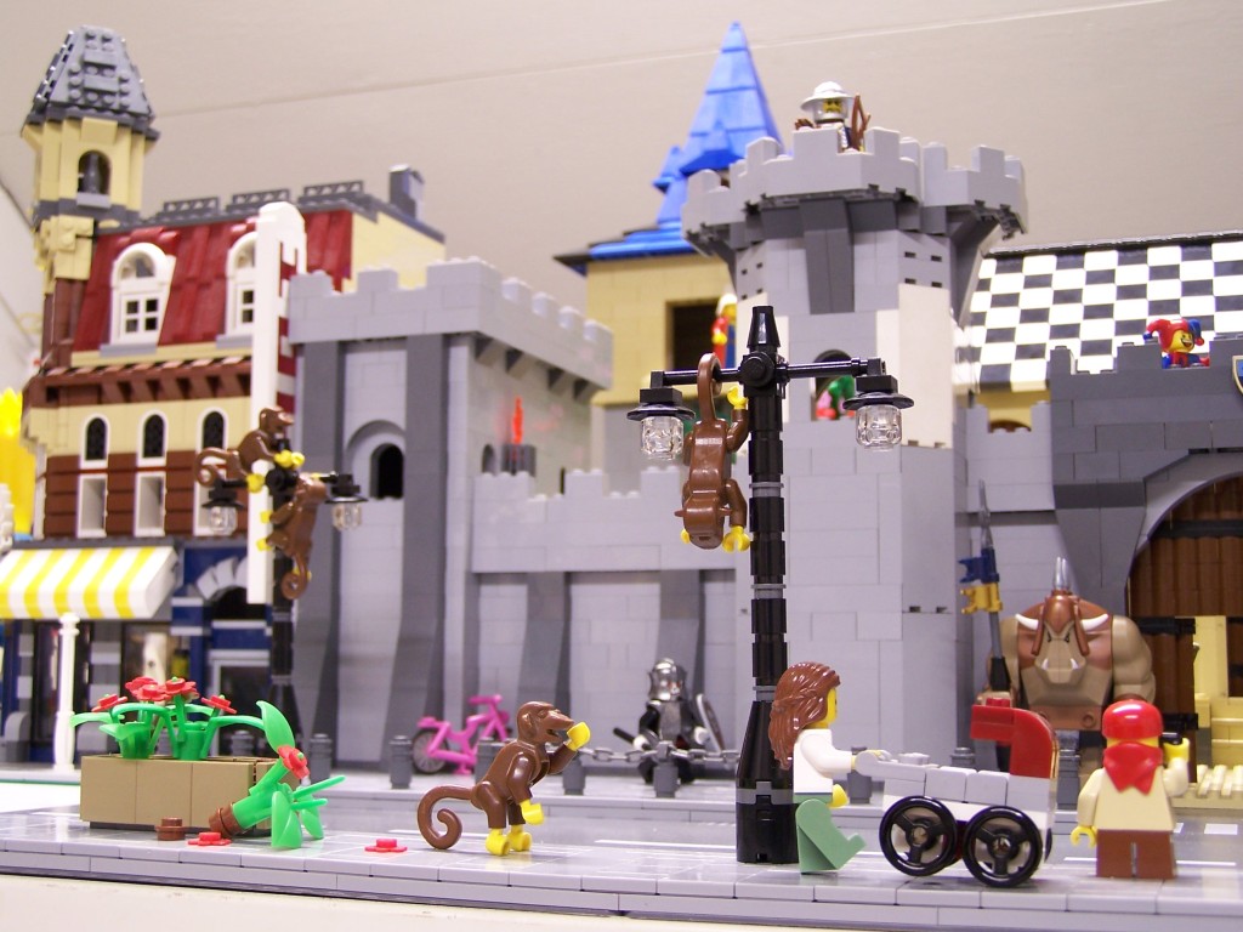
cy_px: 466
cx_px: 622
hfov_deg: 37.5
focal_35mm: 51
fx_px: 1831
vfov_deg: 28.6
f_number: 3
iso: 80
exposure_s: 1/4
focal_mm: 8.5
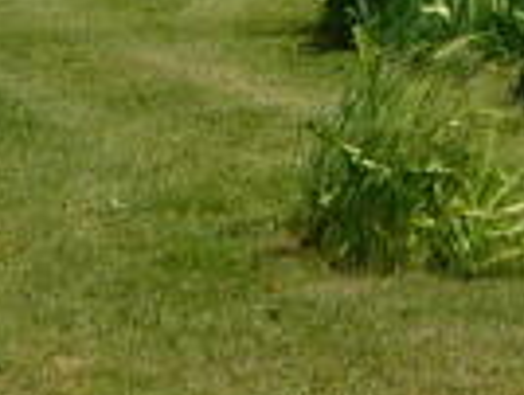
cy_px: -239
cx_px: 469
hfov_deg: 8.1
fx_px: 3700
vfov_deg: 6.0
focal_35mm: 244
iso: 100
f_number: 5.6
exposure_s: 1/640
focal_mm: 5.2
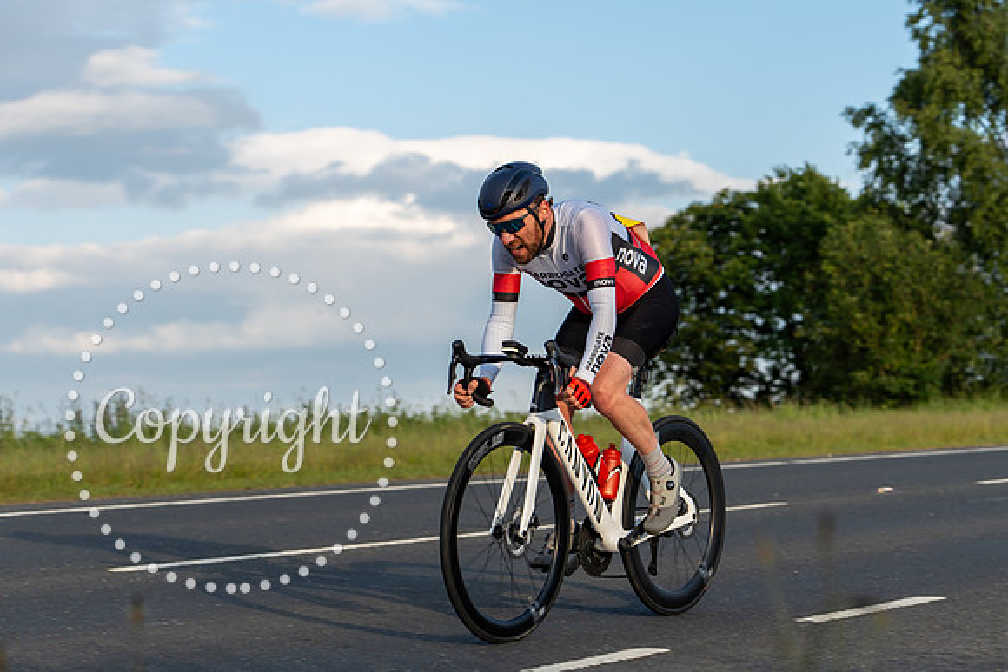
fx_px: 2366
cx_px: 572
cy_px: 329
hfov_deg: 24.0
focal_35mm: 84
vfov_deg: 16.2
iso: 125
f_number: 4
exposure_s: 1/640
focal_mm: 74
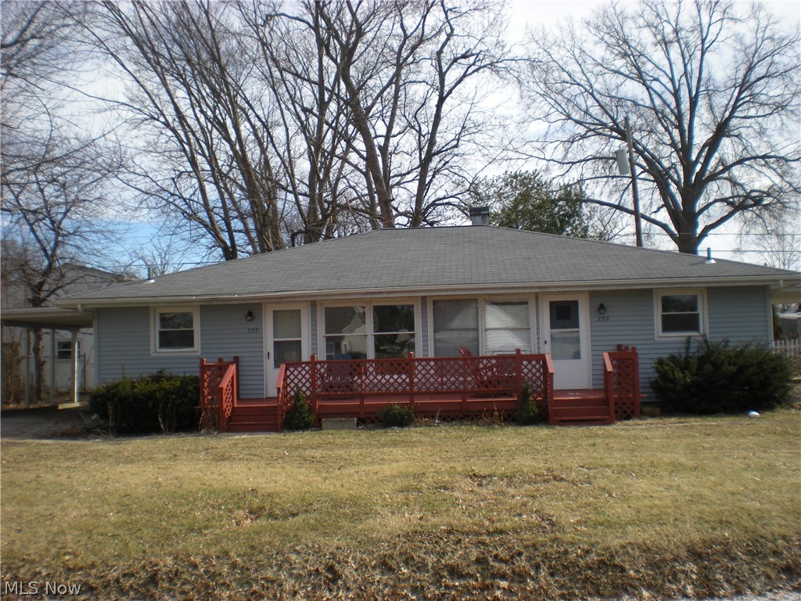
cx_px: 400
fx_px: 879
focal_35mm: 38
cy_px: 300
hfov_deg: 49.0
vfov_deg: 37.7
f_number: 4.6
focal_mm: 6.3
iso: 64
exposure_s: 1/460
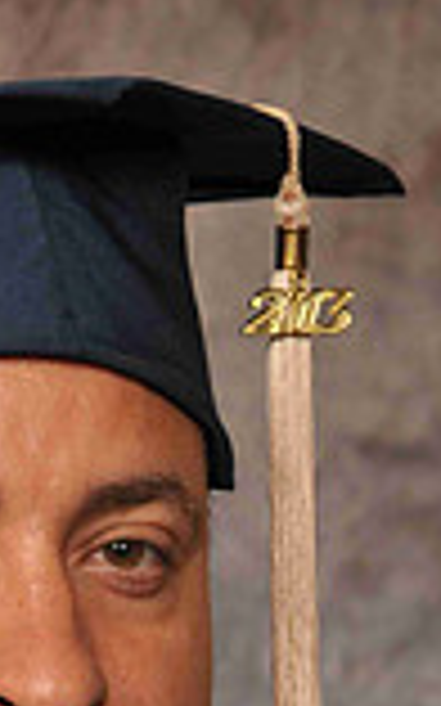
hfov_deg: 2.5
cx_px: -29
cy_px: 715
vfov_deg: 4.0
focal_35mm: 526
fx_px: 10124
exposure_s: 1/60
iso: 200
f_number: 5.6
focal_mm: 120
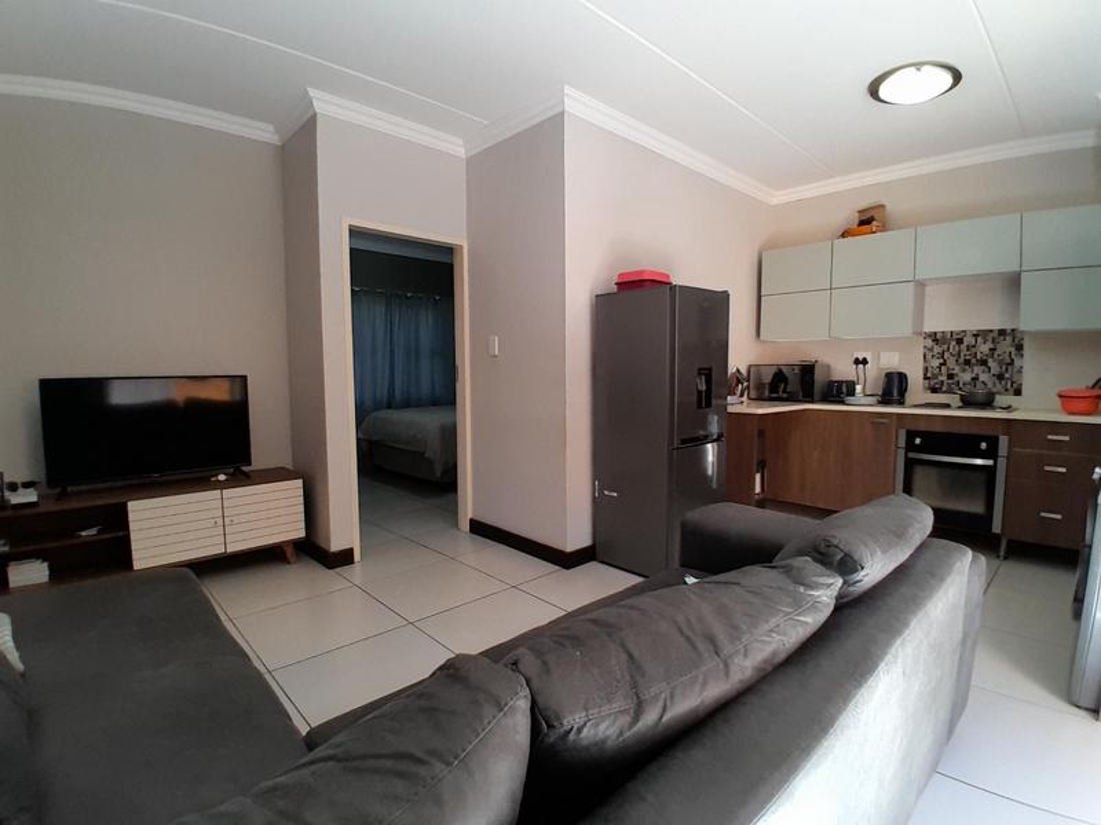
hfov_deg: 91.0
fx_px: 541
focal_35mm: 17
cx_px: 550
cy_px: 412
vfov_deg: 74.7
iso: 100
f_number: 2.2
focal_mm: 1.46
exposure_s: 1/50
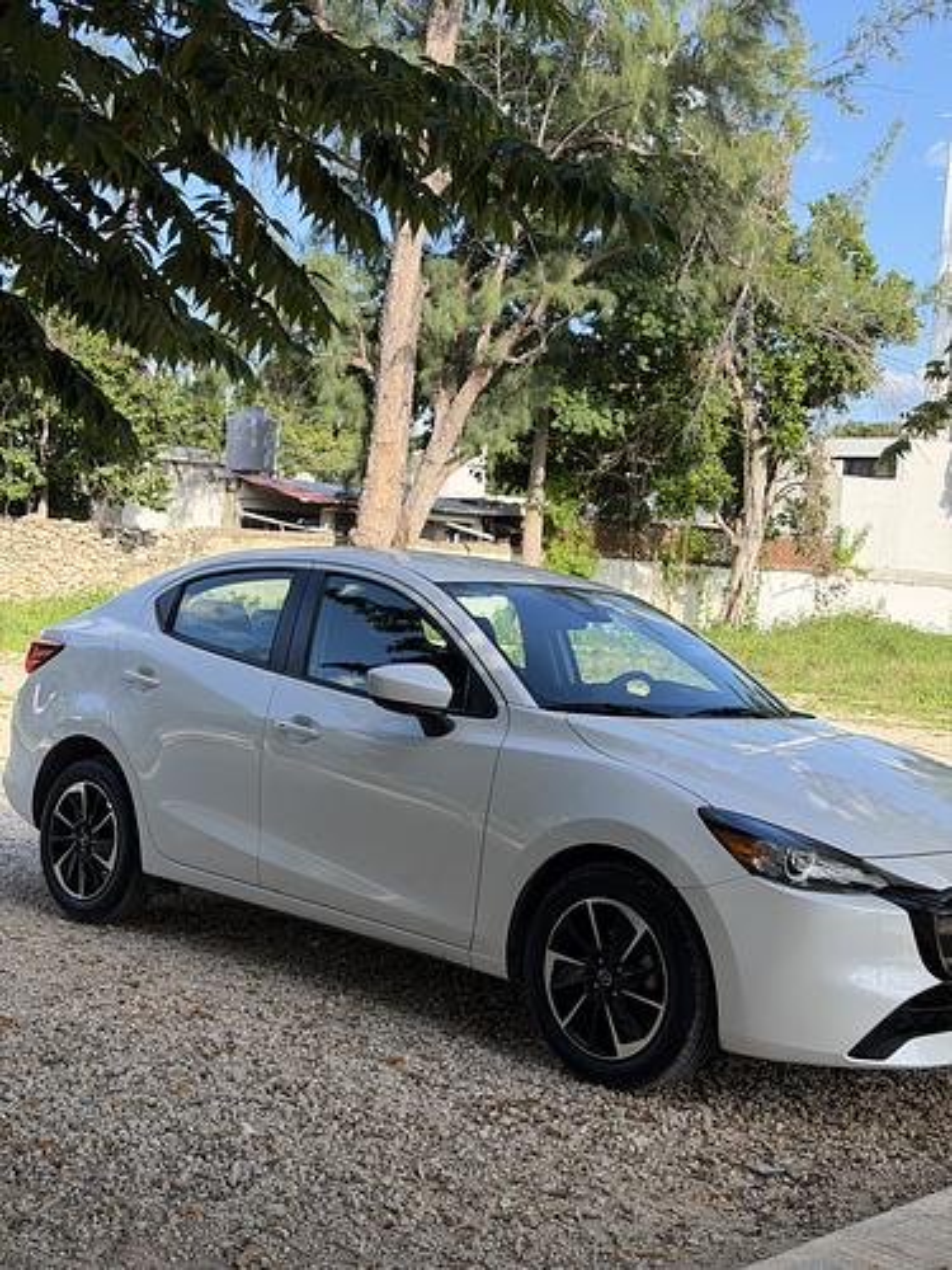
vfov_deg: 39.7
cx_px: 476
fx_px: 1760
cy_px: 635
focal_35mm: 48
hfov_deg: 30.3
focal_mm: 6.76
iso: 100
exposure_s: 1/2342
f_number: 1.78
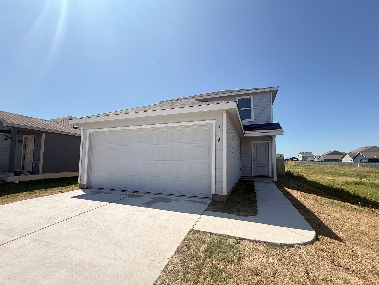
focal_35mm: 15
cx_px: 197
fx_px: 164
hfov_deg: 98.1
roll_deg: -1.0
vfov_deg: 81.7
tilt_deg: +5.2
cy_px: 149
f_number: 2.2
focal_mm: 2.22
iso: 50
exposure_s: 1/1368
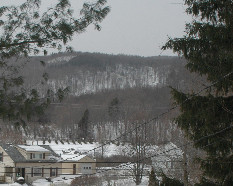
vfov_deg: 16.9
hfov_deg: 21.1
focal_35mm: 90
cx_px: 65
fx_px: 621
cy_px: 160
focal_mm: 28
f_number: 11
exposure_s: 1/500
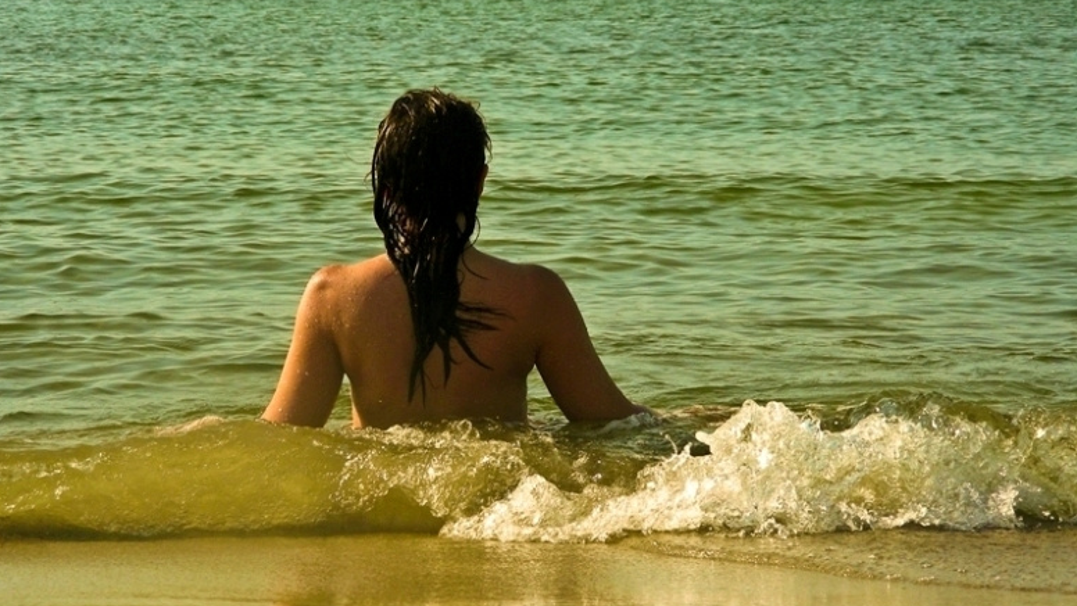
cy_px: 320
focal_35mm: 162
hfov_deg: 13.3
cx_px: 537
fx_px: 4628
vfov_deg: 7.5
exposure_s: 1/640
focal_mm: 24.7
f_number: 4
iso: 50
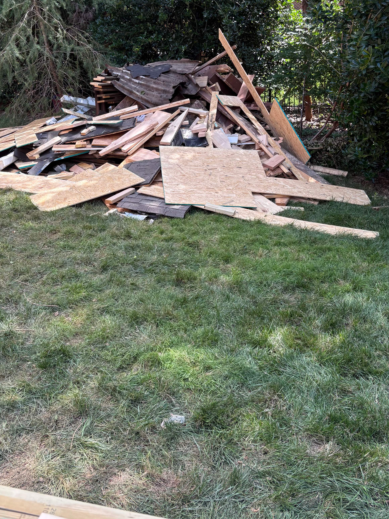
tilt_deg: -21.0
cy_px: 227
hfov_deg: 41.6
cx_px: 157
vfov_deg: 53.8
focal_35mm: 34
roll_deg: +2.2
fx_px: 509
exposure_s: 1/284
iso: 40
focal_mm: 5.96
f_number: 1.6
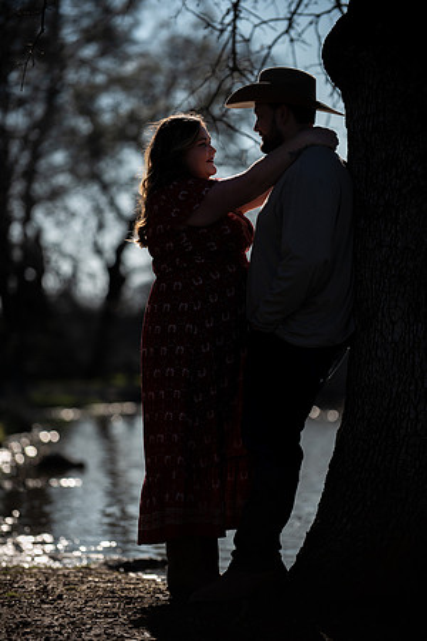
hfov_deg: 8.6
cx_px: 214
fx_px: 2846
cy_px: 320
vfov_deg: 12.8
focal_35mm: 160
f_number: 2.8
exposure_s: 1/1000
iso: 50
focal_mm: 160
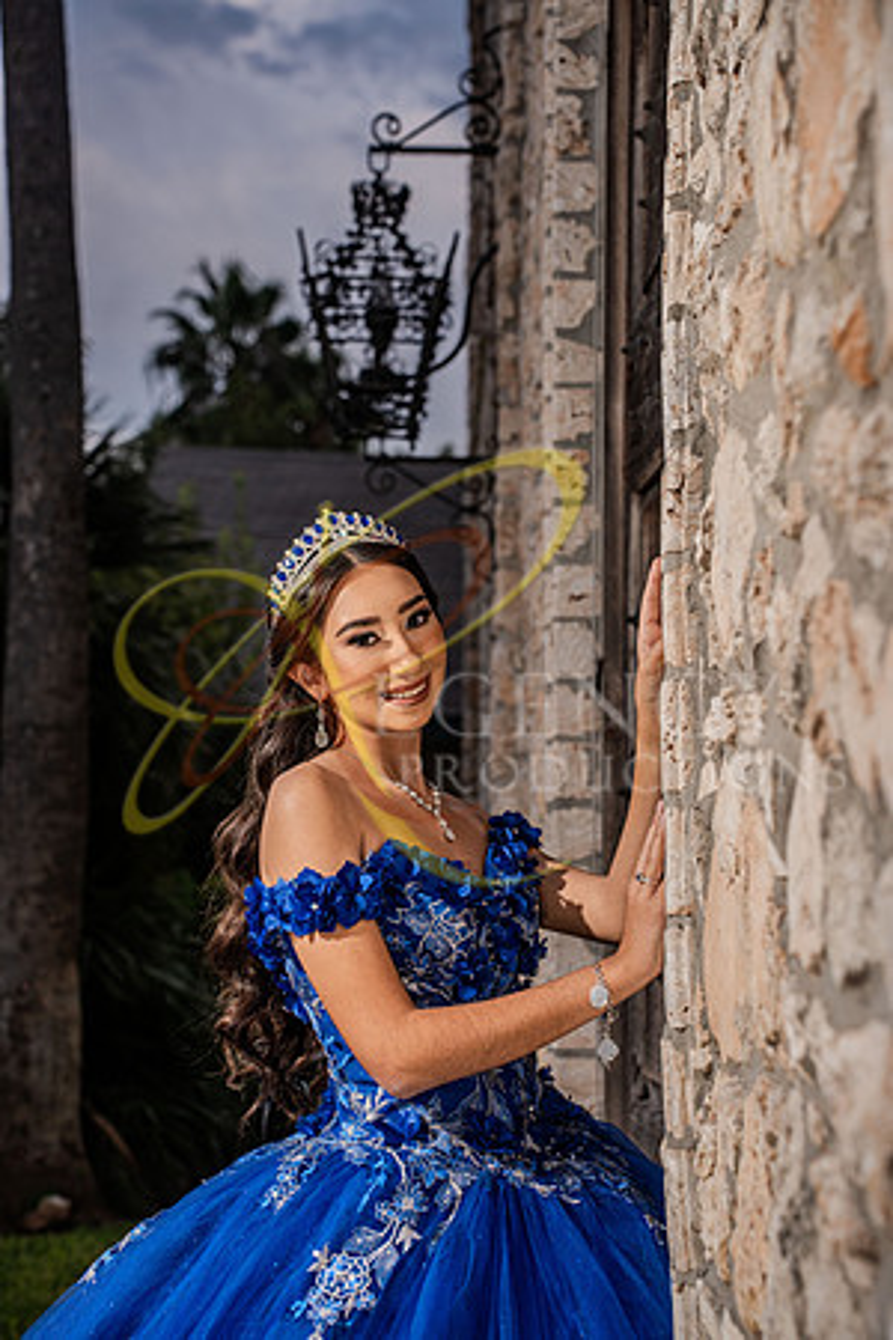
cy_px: 670
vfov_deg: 27.0
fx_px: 2790
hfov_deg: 18.2
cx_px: 446
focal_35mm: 75
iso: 500
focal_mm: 75
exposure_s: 1/200
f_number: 5.6
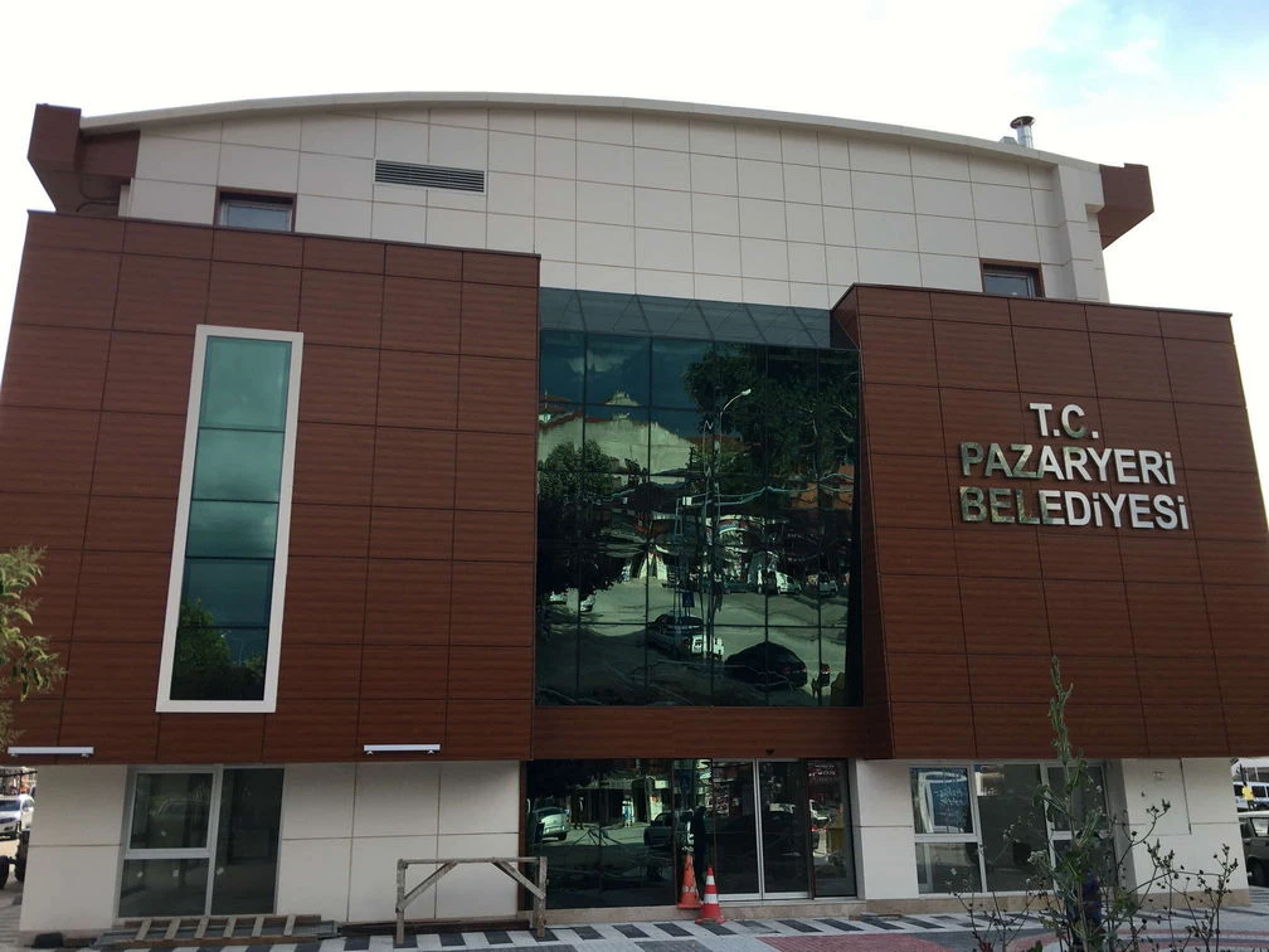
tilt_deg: +17.5
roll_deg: +0.5
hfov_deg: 61.7
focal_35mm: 29
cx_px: 634
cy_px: 476
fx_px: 1063
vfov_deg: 48.2
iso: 25
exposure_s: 1/801
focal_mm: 4.15
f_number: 2.2
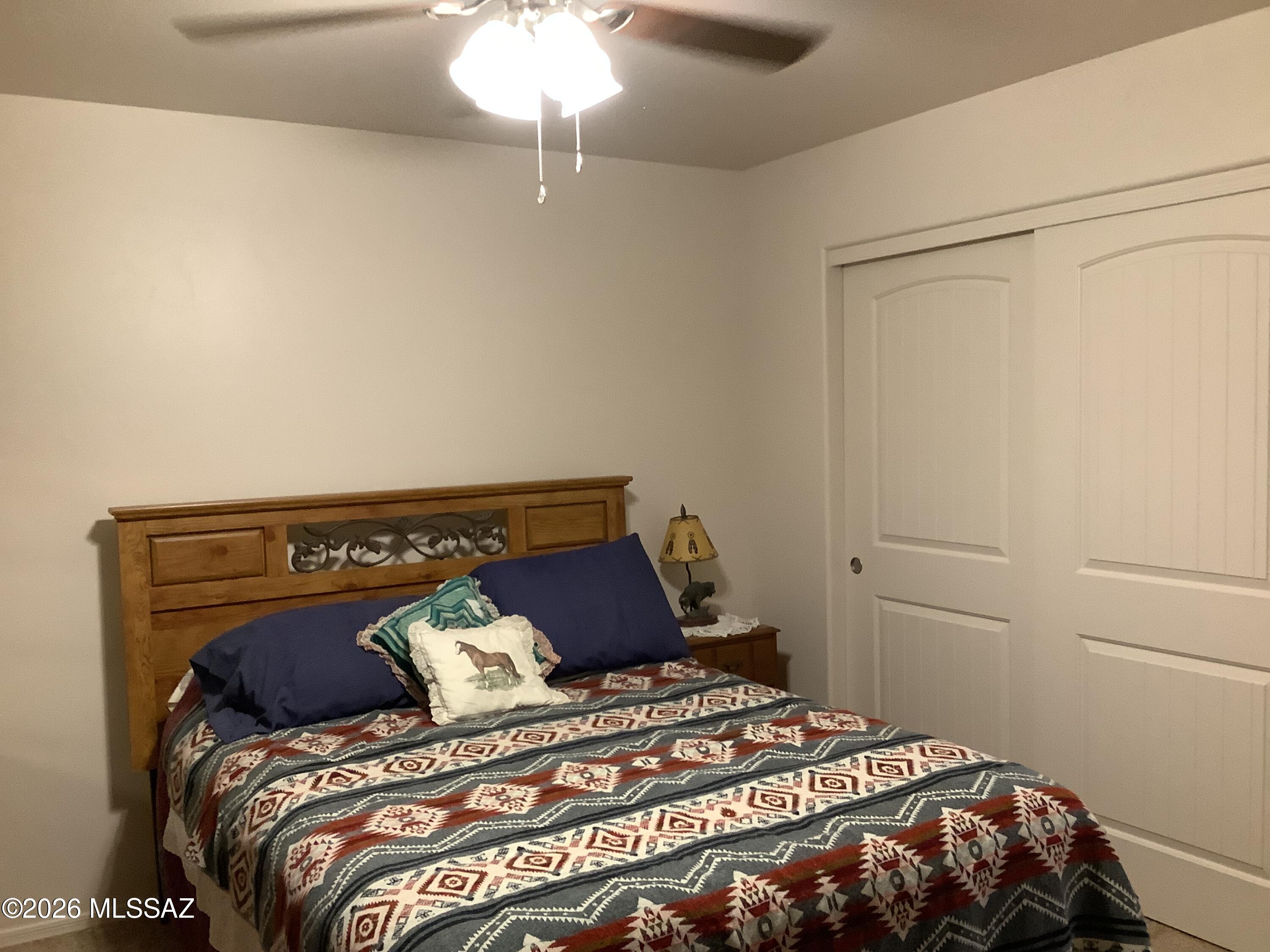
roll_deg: +1.9
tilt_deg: -5.0
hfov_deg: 58.4
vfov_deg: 45.4
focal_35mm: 31
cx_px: 635
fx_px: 1137
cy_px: 476
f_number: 2.4
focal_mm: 3.3
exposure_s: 1/40
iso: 250
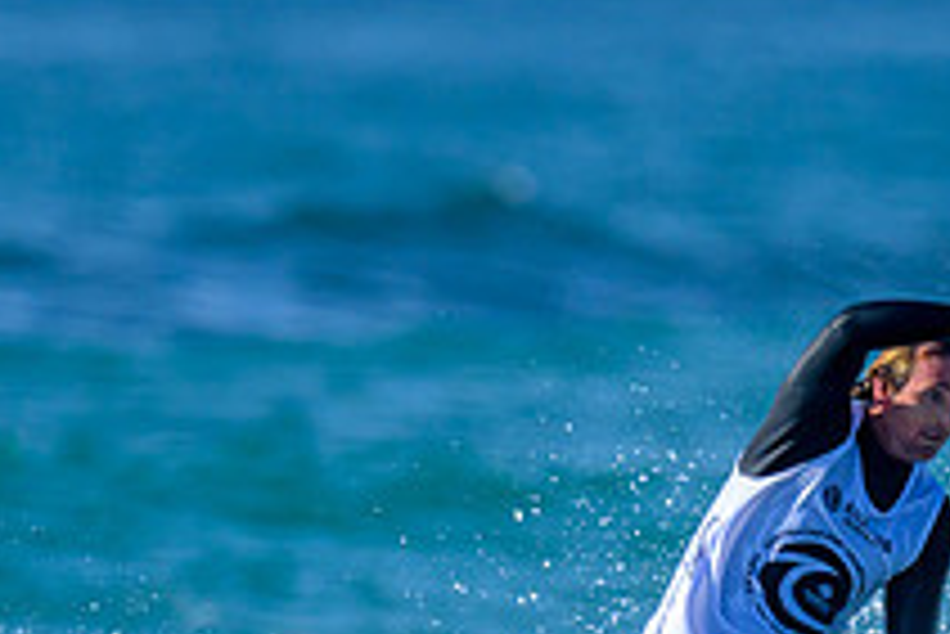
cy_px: 820
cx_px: 319
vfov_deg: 0.5
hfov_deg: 0.7
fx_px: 79746
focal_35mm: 3020
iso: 320
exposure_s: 1/2000
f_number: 6.3
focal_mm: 800
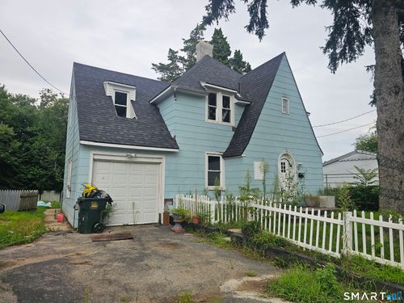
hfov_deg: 73.9
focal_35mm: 23
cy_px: 152
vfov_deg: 58.9
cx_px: 202
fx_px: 268
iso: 10
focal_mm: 6.3
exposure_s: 1/210
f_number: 1.7
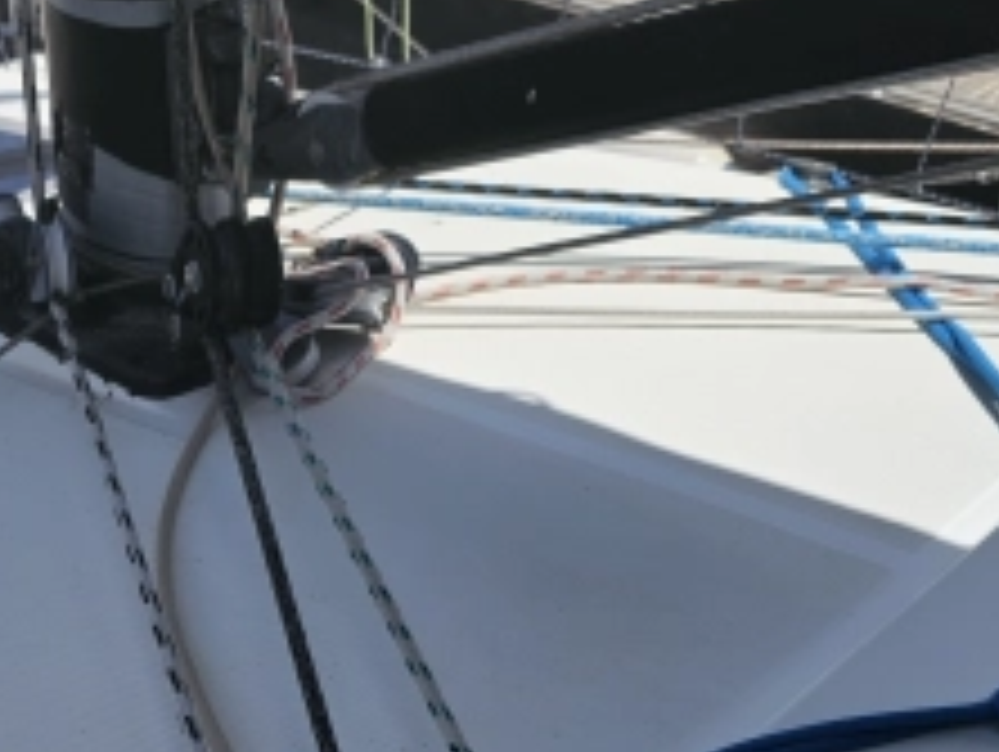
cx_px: 189
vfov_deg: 24.2
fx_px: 1647
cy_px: 804
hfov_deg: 32.7
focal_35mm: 57
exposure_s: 1/2134
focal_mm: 6.3
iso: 10
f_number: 1.7
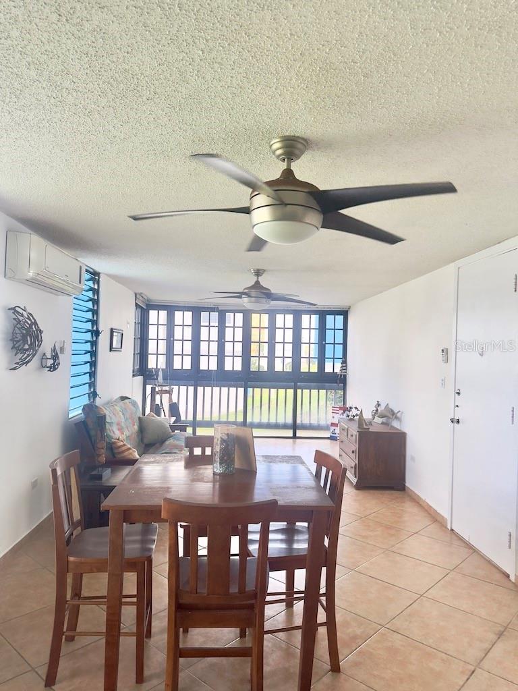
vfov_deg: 71.6
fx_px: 479
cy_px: 346
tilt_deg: -0.9
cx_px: 259
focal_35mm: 24
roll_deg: -2.4
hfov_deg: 56.8
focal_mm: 6.76
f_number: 1.78
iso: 160
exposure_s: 1/120
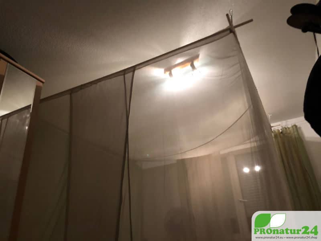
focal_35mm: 28
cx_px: 160
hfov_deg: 63.4
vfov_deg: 49.7
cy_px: 120
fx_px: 260
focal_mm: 4
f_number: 1.8
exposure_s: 1/5
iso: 80
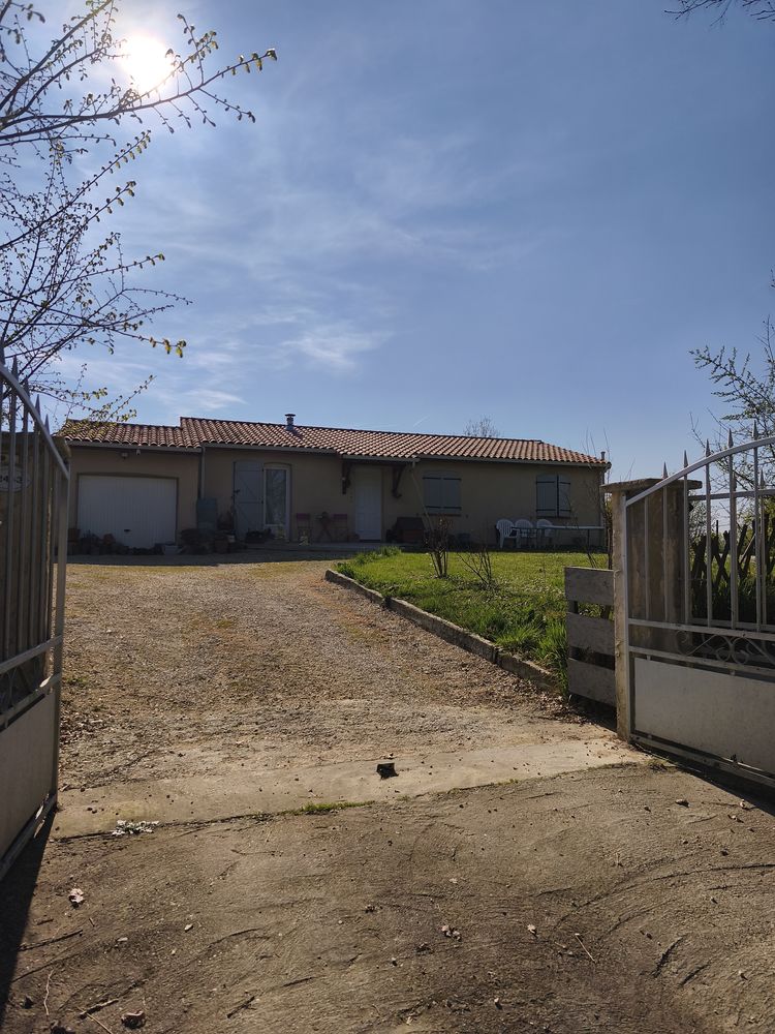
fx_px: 687
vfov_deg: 73.9
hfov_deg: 58.9
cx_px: 388
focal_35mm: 23
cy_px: 517
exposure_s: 1/4659
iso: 50
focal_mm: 6.18
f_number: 1.65
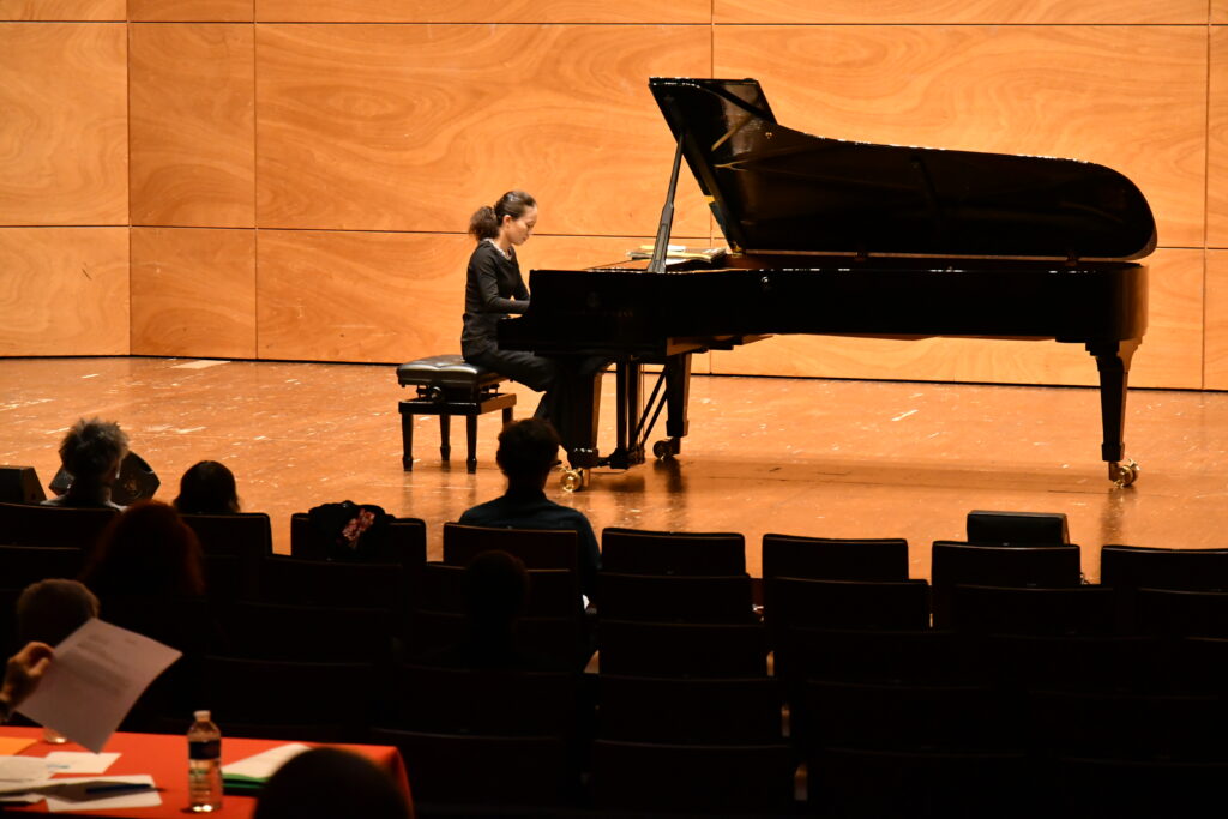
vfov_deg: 12.7
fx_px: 3684
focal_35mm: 108
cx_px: 614
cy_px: 410
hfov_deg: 18.9
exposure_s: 1/160
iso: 6400
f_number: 5.6
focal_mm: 72
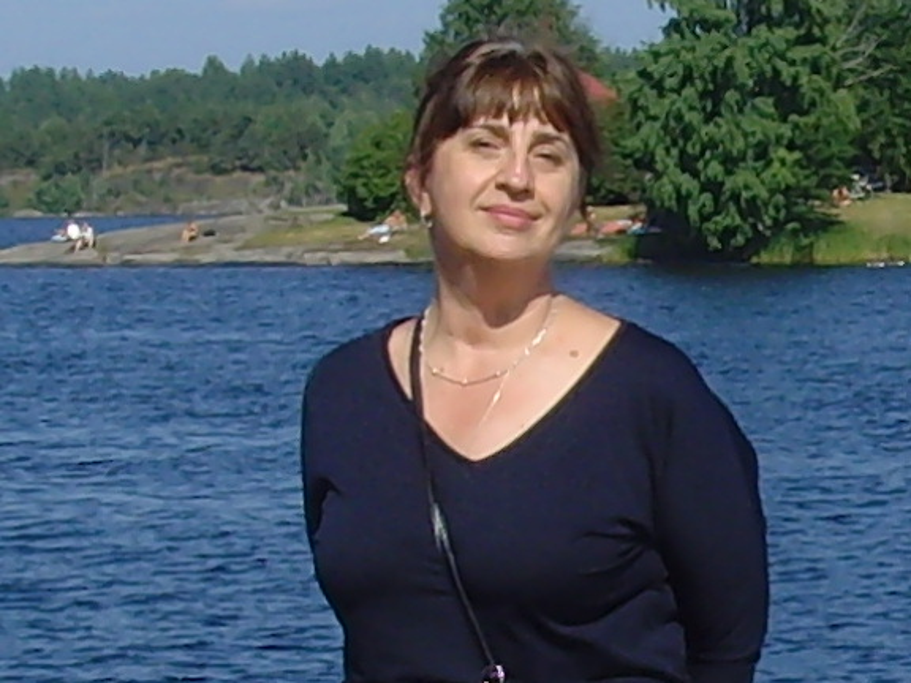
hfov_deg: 47.9
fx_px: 1026
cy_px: 342
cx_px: 456
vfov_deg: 36.8
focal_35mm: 39
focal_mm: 6.6
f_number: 6.3
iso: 80
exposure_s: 1/350
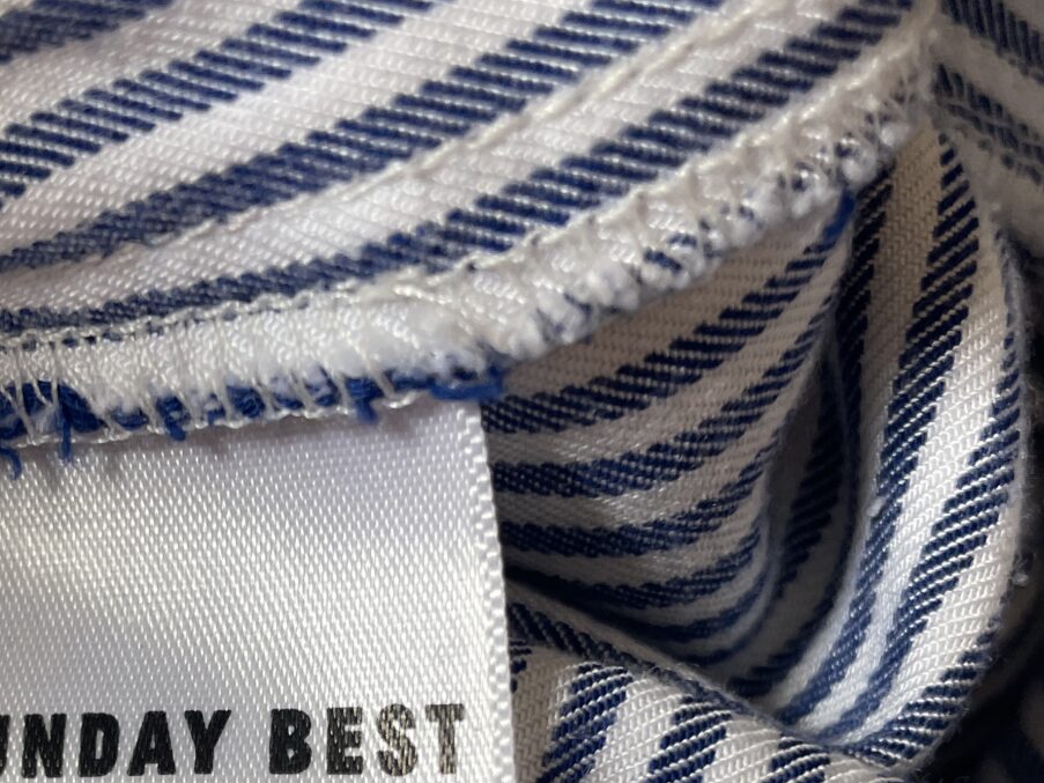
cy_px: 869
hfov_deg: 32.3
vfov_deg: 23.3
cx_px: 314
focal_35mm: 59
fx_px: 1779
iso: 80
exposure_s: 1/121
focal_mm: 4.2
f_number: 1.6
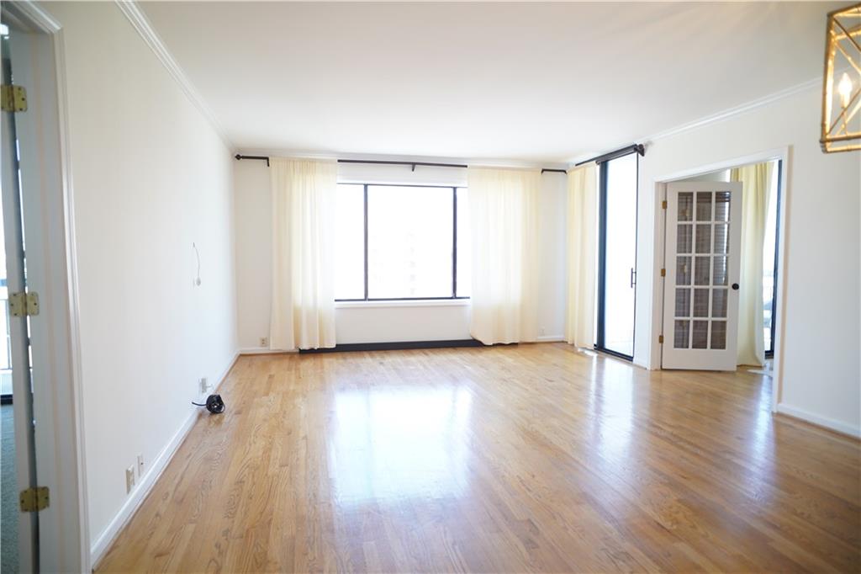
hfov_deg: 84.0
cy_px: 287
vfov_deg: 61.9
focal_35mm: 20
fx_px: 478
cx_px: 430
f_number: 2.8
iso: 800
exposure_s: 1/100
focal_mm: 20
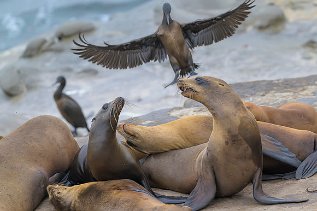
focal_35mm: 459
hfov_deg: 4.5
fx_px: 4039
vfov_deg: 3.0
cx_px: 182
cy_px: 121
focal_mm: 400
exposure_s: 1/800
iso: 1250
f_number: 4.5
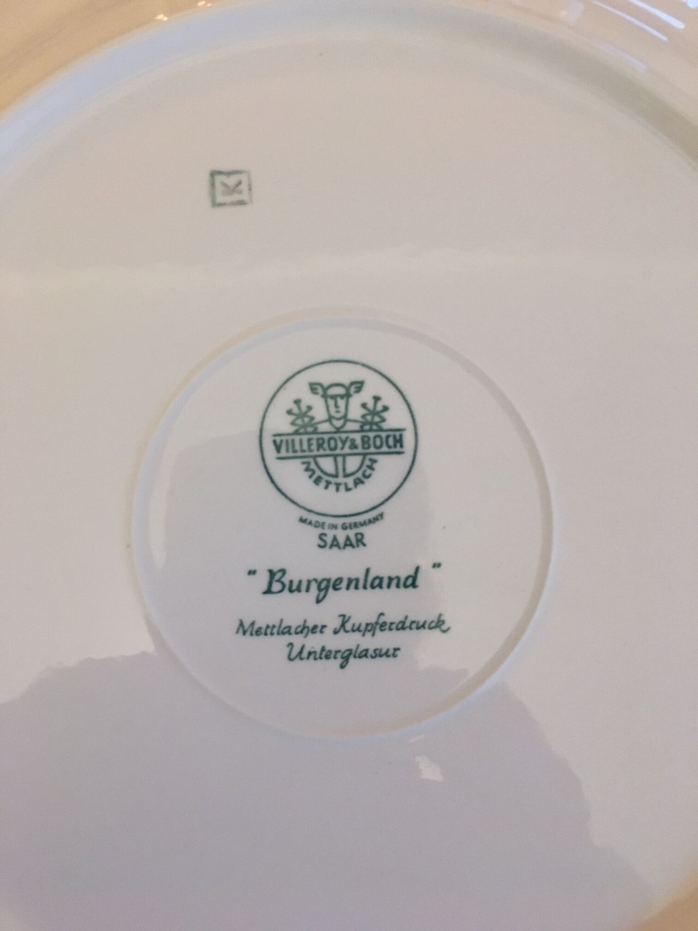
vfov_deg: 61.7
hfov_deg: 48.2
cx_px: 349
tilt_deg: -88.1
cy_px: 466
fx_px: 780
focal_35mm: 29
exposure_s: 1/17
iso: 250
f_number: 2.2
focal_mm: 4.15
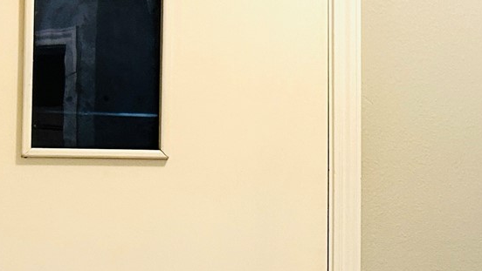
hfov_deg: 19.8
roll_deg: -0.1
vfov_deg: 11.5
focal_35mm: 105
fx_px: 1342
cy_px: 209
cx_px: 465
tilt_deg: +1.1
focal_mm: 5.7
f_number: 1.5
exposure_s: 1/60
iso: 125
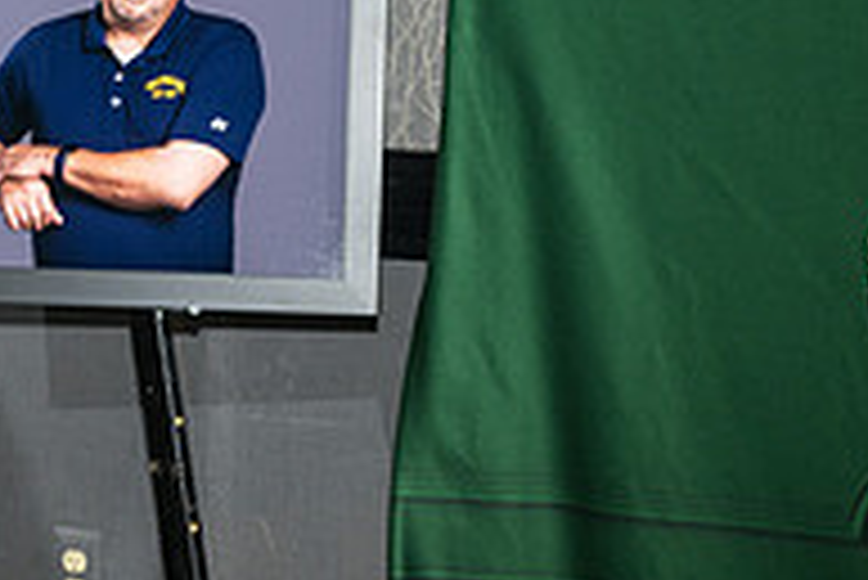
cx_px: -337
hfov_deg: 13.1
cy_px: 312
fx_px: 3619
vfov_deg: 9.2
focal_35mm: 150
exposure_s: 1/125
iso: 320
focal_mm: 50
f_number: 4.8
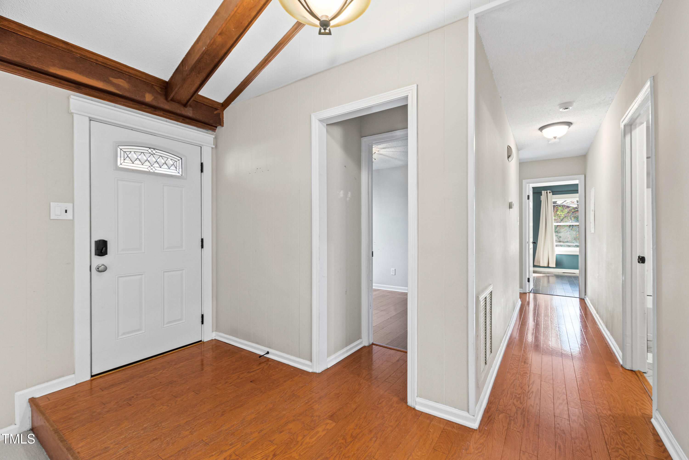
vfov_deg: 77.3
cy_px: 230
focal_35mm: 15
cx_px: 344
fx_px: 287
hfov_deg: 100.4
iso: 100
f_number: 8
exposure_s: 1.3
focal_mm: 10
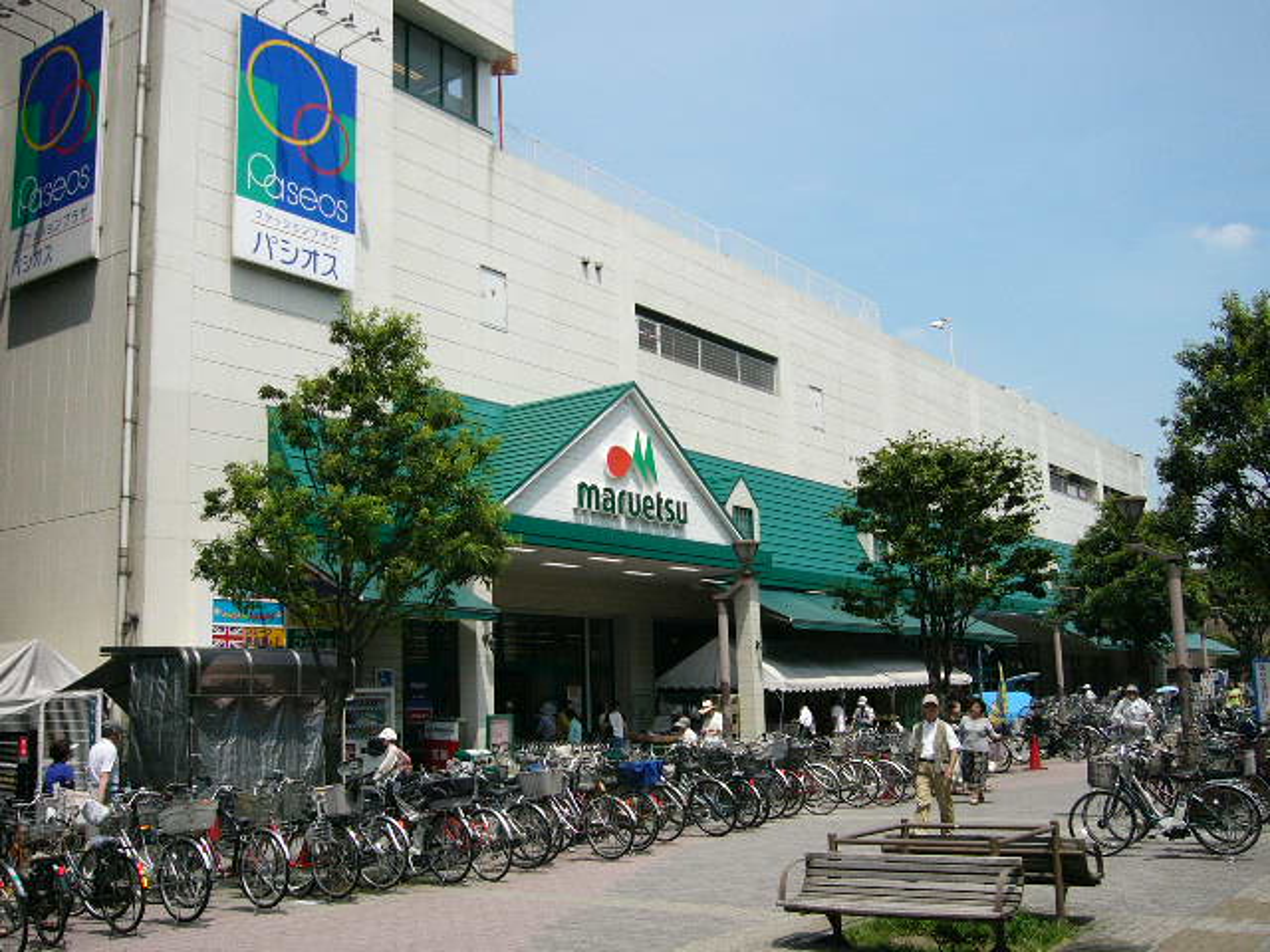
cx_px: 635
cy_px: 476
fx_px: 1284
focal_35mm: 35
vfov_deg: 40.7
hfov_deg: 52.6
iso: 100
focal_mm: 5.8
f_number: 8
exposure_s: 1/320
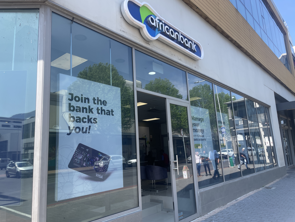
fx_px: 222
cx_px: 148
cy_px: 111
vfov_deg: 53.1
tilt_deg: +10.5
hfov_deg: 67.3
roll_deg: +2.9
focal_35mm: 26
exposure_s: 1/739
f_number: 1.6
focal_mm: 4.2
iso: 32
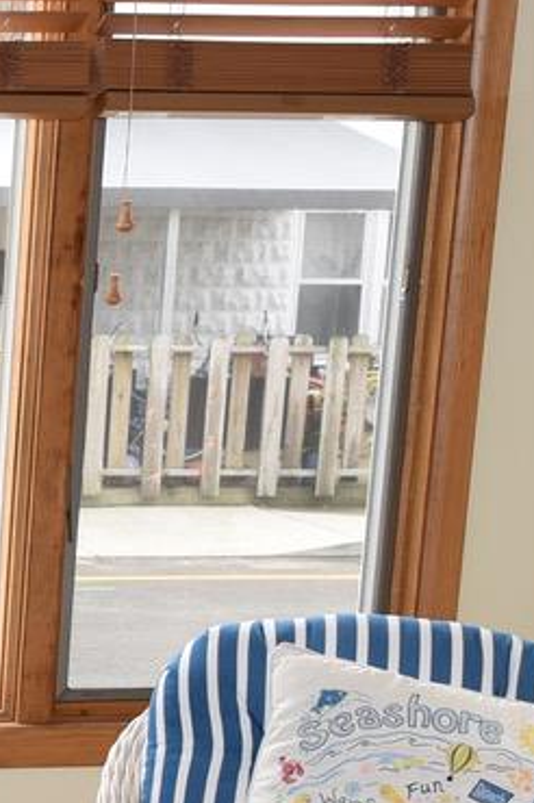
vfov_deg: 15.2
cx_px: -719
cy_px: 769
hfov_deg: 9.3
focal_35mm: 133
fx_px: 2965
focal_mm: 24
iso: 400
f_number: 7.1
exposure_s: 1/200
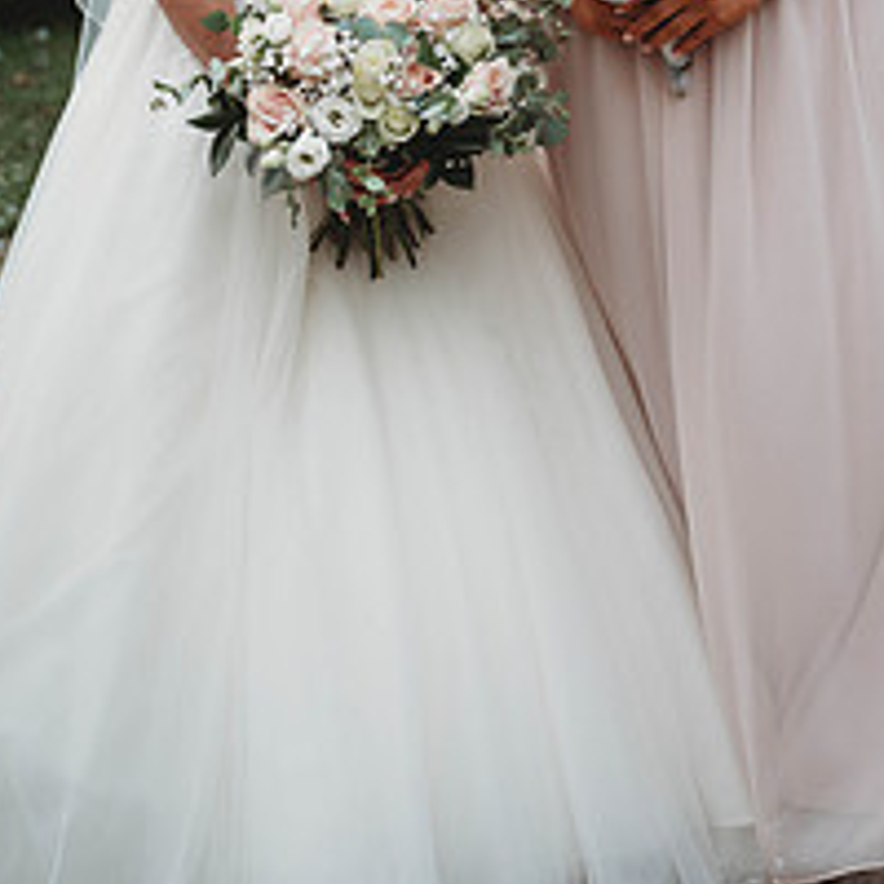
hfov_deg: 16.0
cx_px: 453
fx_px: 3149
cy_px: 40
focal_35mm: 109
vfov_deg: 15.7
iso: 100
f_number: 2.8
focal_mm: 57
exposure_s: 1/500
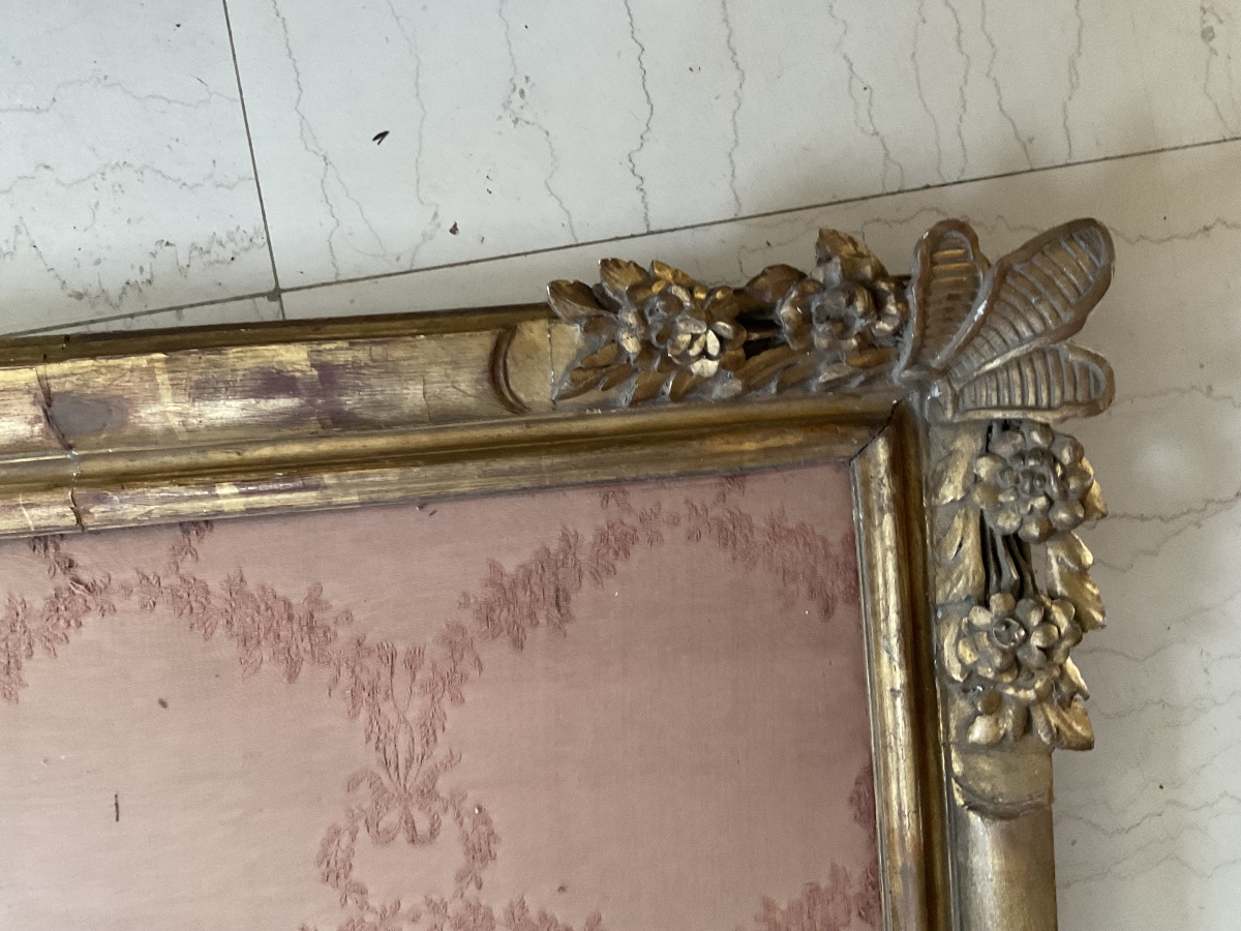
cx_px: 620
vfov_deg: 48.2
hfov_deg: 61.7
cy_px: 466
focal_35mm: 29
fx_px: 1040
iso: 320
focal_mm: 3
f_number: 1.8
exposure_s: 1/40
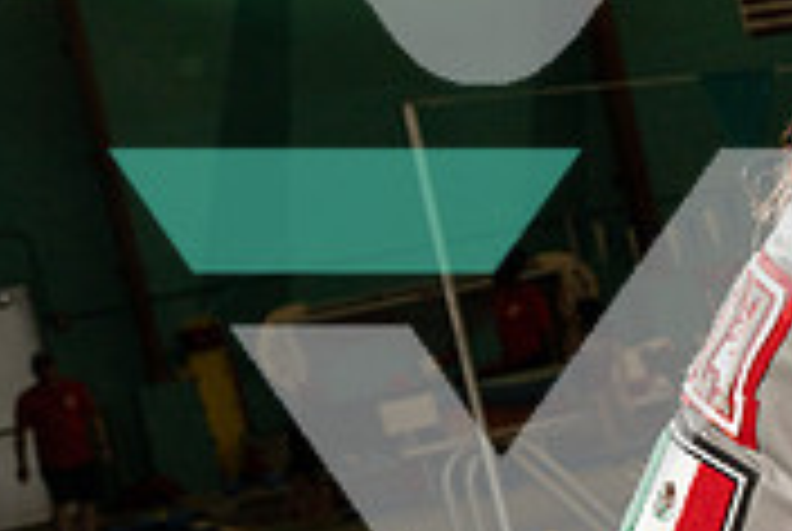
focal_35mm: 125
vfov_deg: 11.0
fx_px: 2755
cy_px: 389
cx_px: 1256
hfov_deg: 15.0
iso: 500
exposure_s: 1/250
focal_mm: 38
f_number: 8
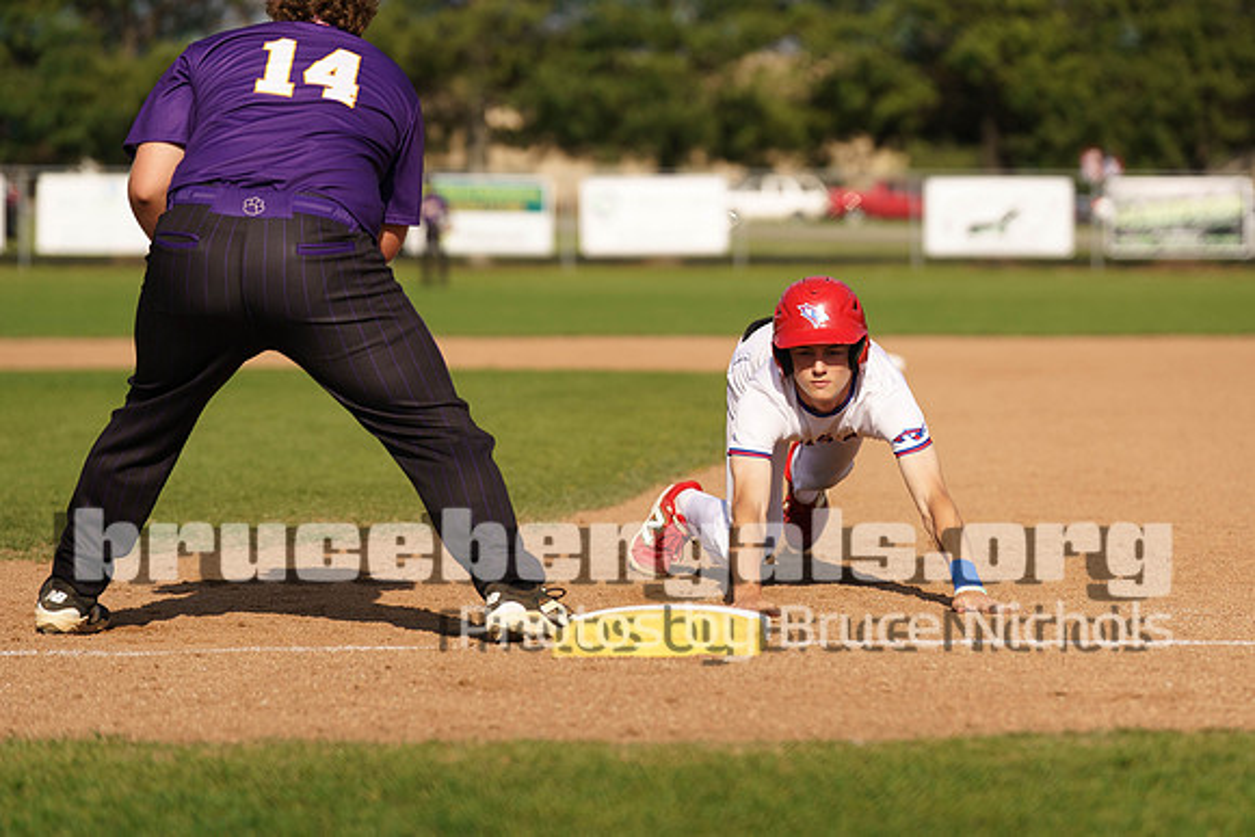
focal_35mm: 176
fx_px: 6145
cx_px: 802
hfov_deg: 11.7
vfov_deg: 7.8
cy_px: 355
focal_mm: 129
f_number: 2.8
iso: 160
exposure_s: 1/3200
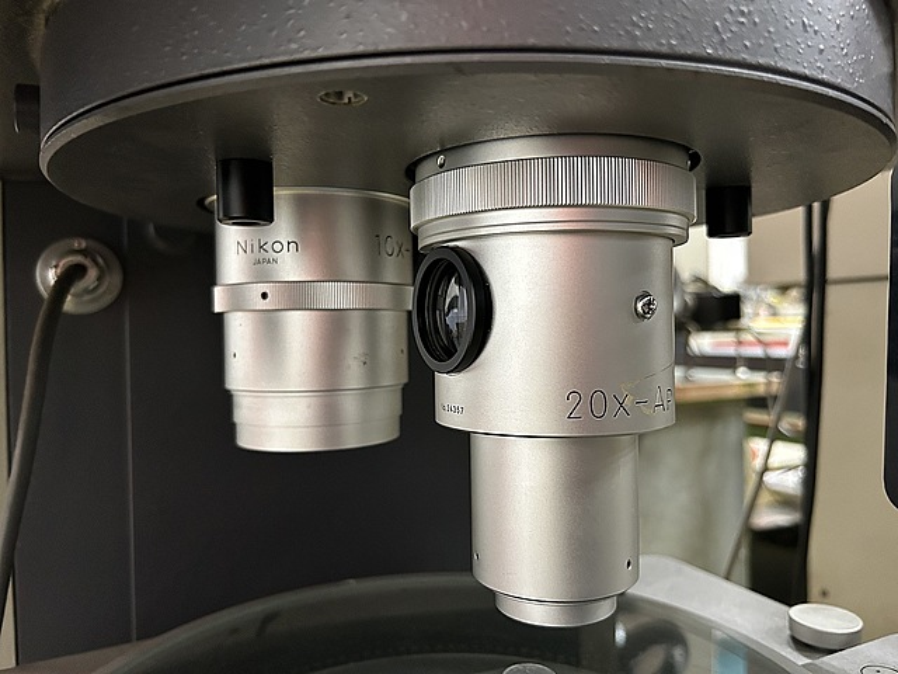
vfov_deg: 53.1
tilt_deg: -0.3
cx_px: 449
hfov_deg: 67.3
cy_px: 337
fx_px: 674
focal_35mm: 26
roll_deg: +1.2
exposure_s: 1/50
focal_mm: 5.7
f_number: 1.5
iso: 500
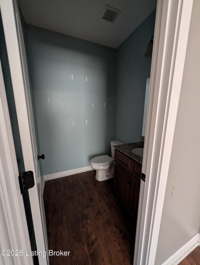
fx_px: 92
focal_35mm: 12
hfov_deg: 94.6
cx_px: 100
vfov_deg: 110.5
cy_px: 132
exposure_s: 1/24.1
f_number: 1.7
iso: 185
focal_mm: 2.02
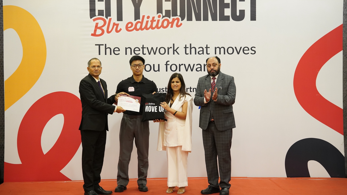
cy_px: 89
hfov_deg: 32.2
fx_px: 601
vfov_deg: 18.4
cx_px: 174
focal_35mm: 65
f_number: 3.5
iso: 4000
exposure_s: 1/125
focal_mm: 62.3
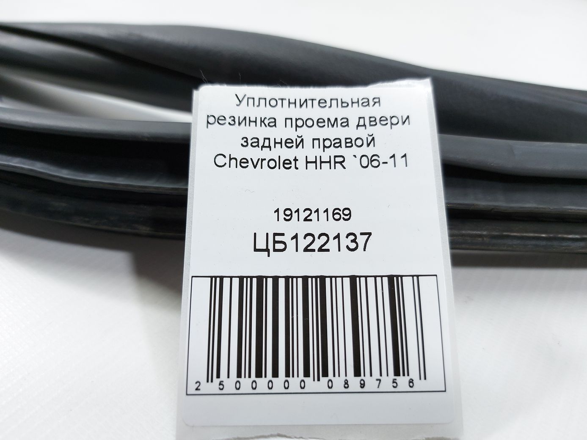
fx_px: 407
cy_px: 220
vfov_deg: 56.8
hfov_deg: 71.6
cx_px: 294
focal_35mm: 24
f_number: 1.8
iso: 64
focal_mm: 5.23
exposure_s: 1/50
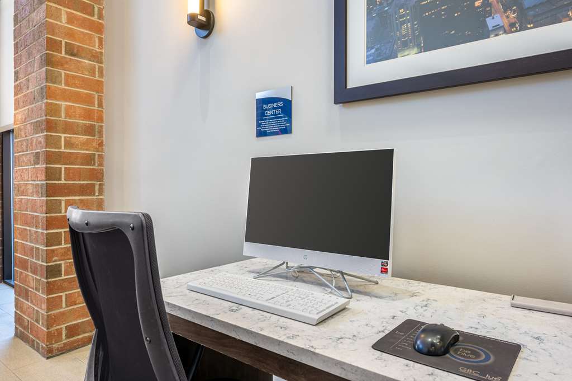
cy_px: 190
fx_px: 357
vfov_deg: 56.1
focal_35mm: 22
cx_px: 286
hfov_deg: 77.4
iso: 200
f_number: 10
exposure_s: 1/4
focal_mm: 22.5
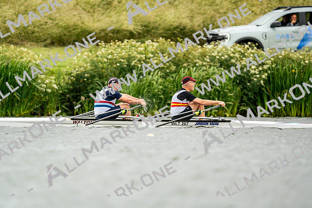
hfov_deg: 3.4
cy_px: 104
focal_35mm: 600
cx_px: 156
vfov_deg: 2.3
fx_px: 5201
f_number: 6.3
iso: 1000
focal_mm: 600
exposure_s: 1/2000
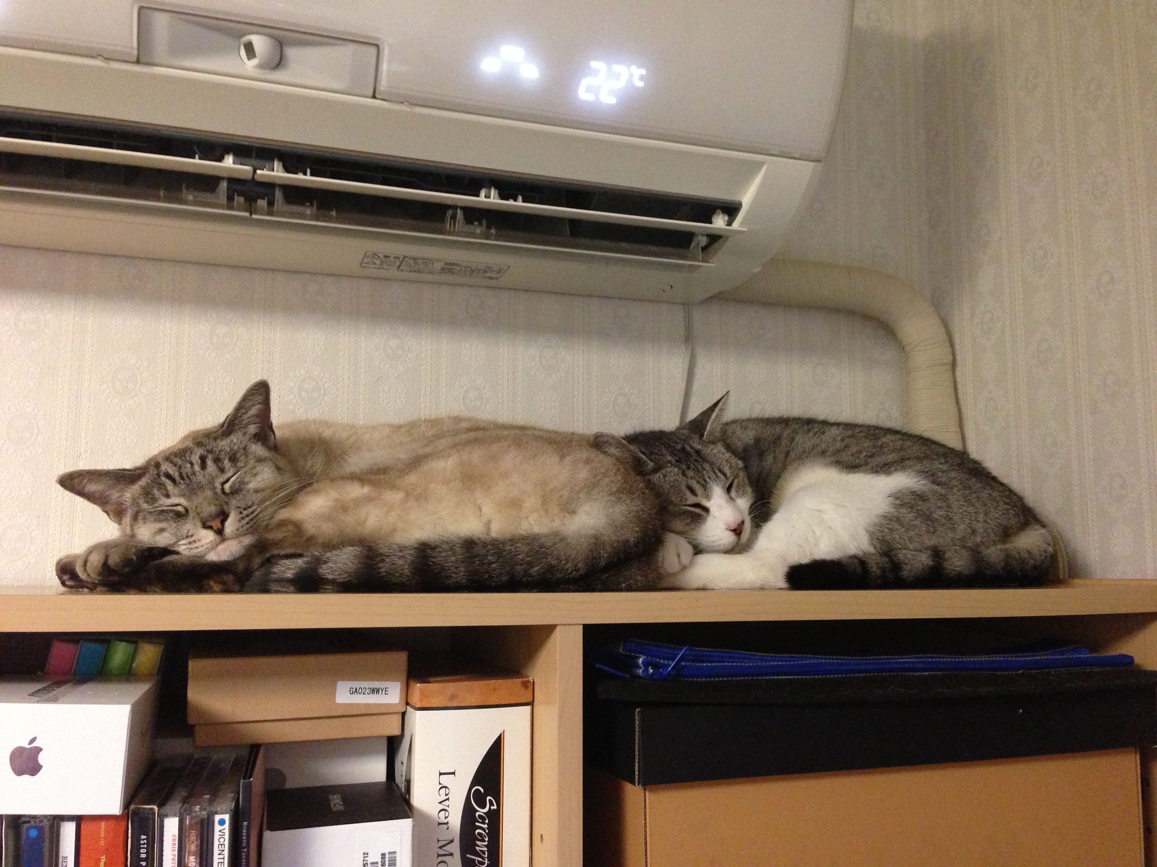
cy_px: 434
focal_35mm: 33
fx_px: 1103
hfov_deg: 55.4
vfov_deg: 42.9
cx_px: 578
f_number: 2.4
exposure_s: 1/20
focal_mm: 4.13
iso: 400
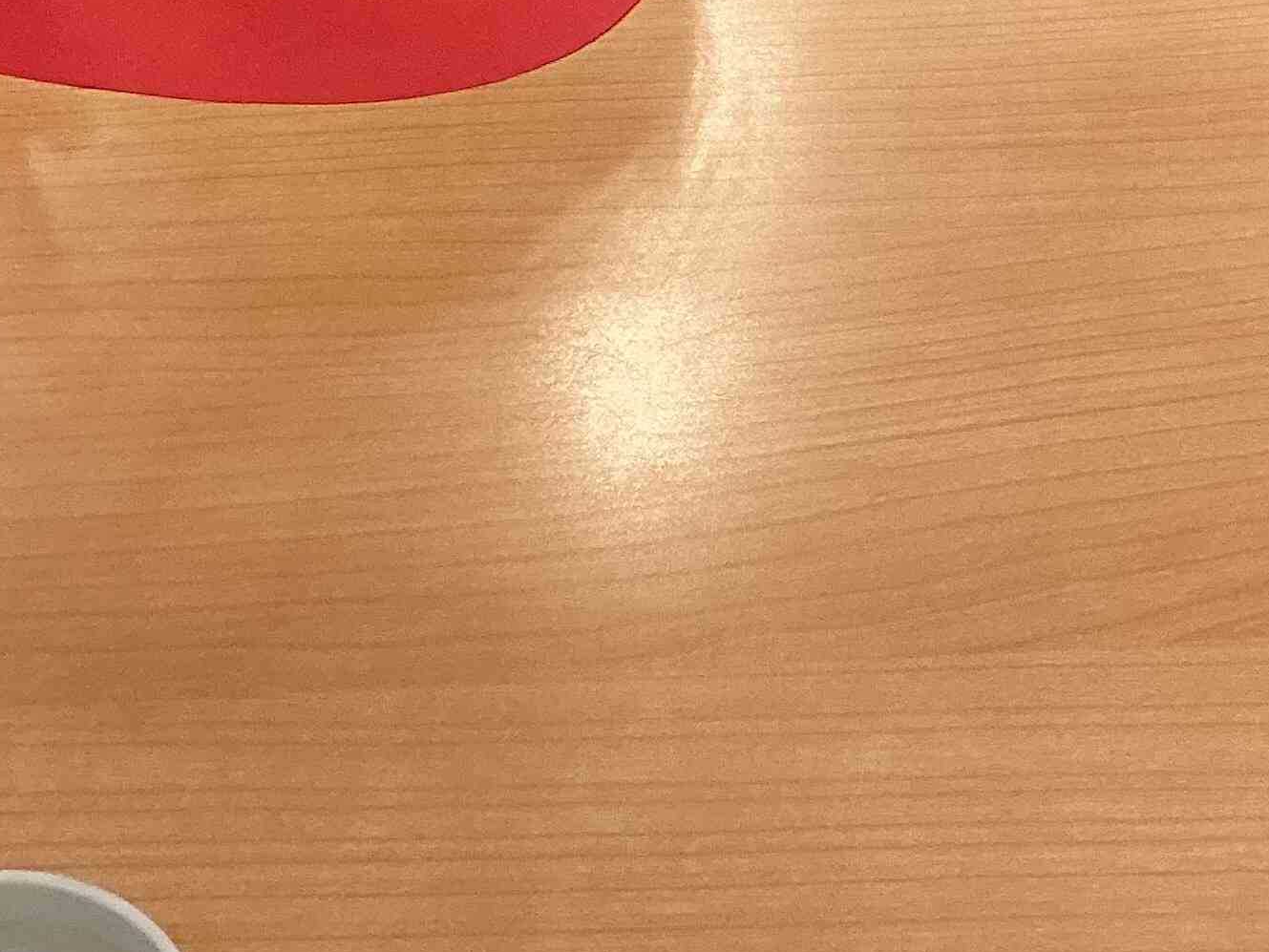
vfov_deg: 15.5
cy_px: -463
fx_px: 3226
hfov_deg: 21.6
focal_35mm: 88
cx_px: 1230
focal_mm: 3
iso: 100
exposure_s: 1/60
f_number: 1.8
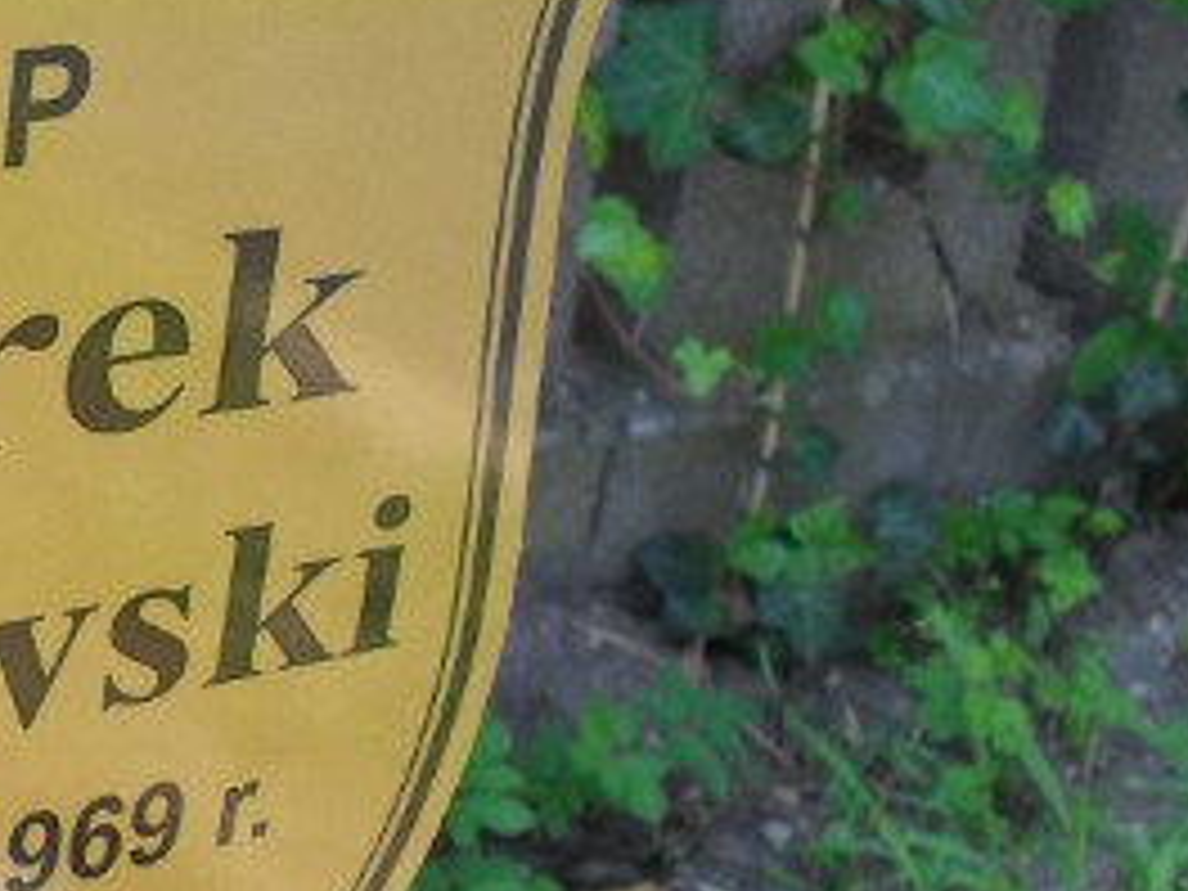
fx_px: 2917
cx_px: -220
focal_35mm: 85
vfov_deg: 17.3
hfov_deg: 21.5
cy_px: 544
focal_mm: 6.3
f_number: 3.2
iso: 100
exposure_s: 1/250
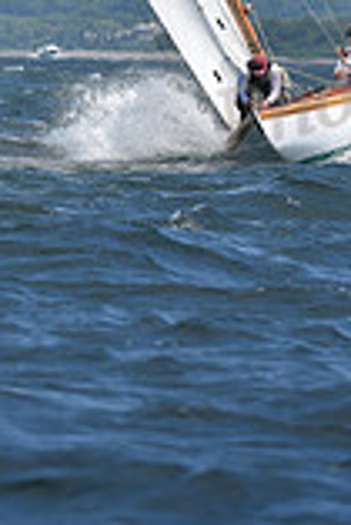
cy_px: -398
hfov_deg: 1.5
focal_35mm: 925
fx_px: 13497
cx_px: 45
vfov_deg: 2.2
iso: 250
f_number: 5.6
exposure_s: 1/1600
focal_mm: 250
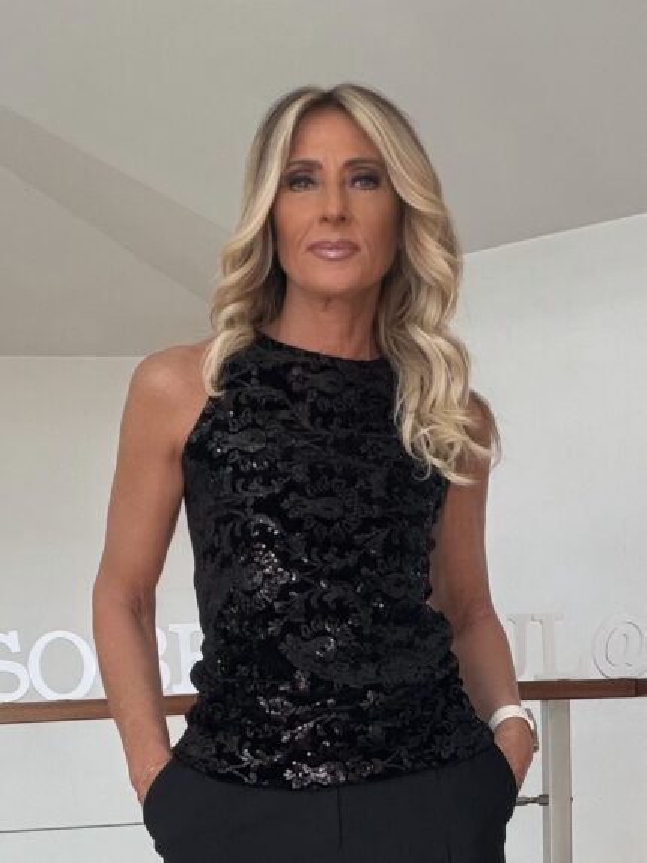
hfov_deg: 46.8
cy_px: 432
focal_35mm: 30
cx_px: 324
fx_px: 747
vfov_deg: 60.0
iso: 80
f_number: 1.9
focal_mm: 2.71
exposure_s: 1/78
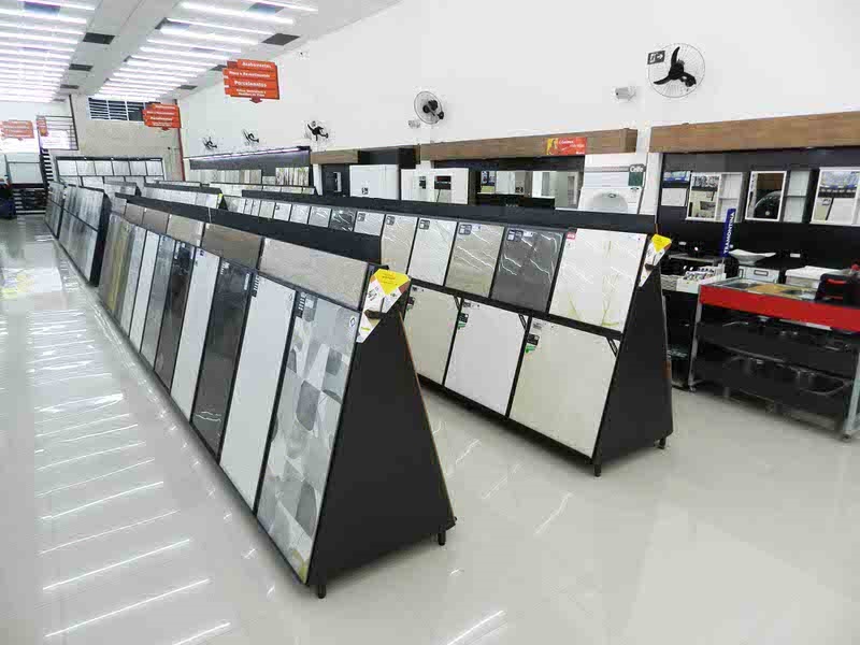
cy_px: 322
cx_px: 430
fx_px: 571
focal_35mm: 23
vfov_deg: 58.9
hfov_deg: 73.9
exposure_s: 1/60
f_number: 3.4
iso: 160
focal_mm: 4
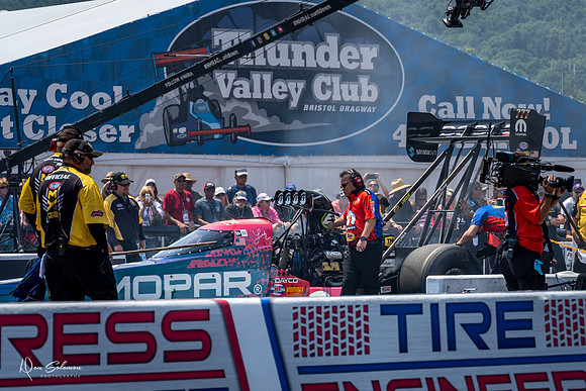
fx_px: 3091
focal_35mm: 190
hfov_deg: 10.8
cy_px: 238
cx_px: 282
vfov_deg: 7.2
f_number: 5.6
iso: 100
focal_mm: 104
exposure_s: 1/500
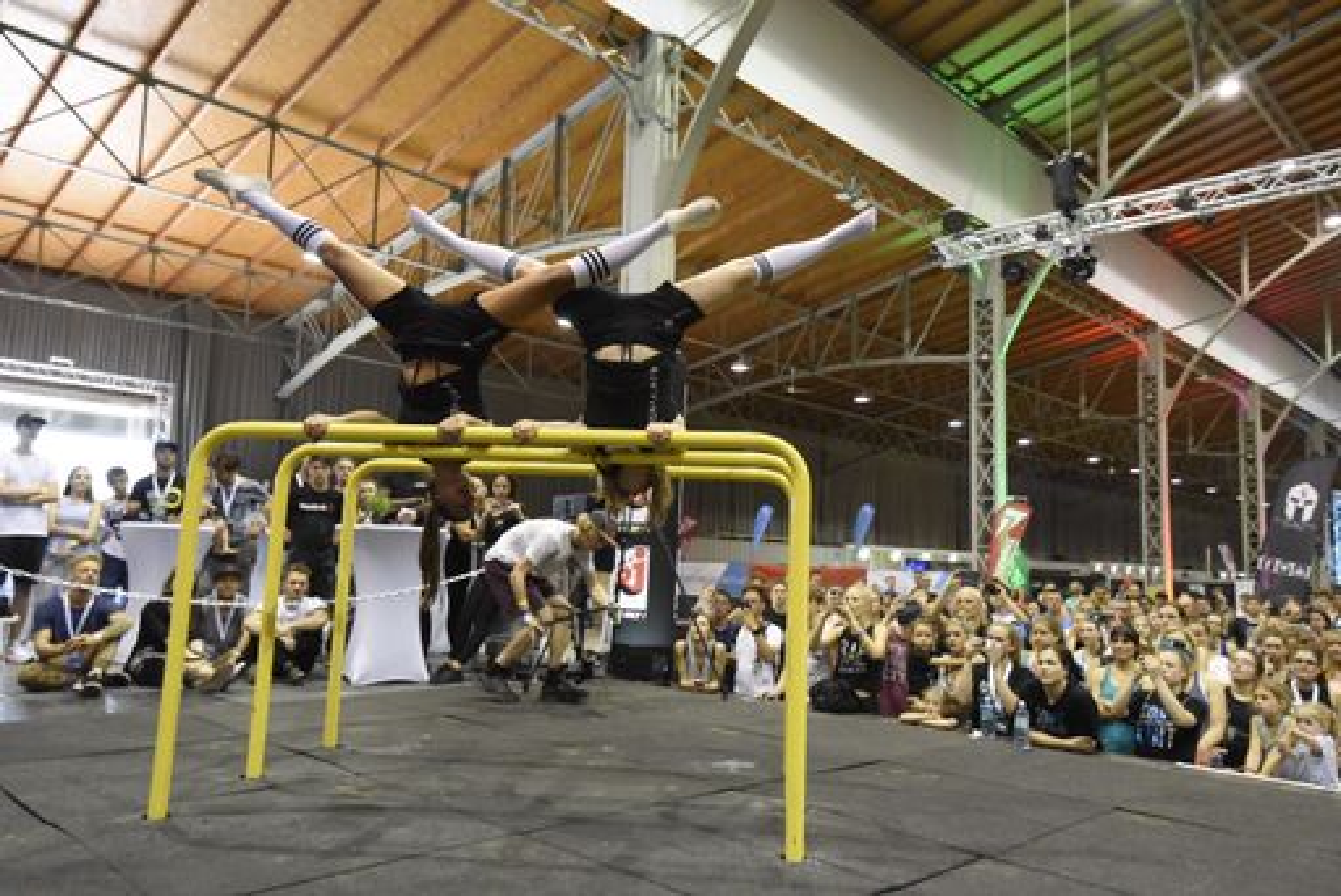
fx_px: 969
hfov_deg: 69.4
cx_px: 670
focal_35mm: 26
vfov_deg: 49.6
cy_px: 448
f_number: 3.5
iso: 12800
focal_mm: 26
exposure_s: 1/320
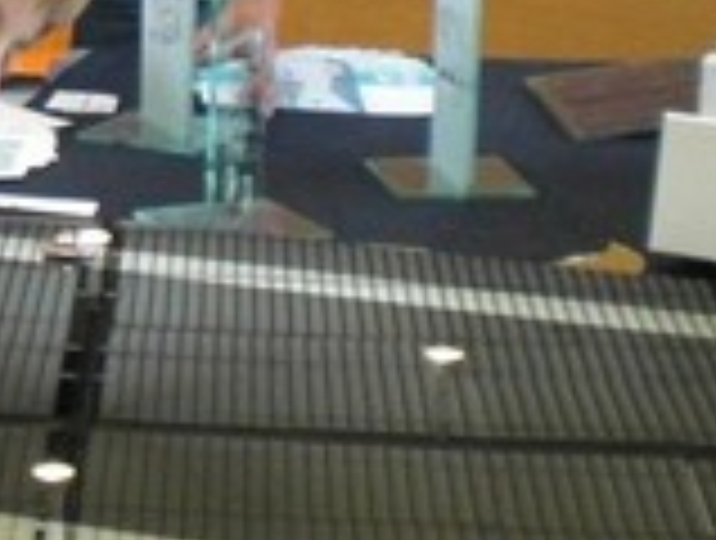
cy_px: 45
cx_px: -212
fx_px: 2965
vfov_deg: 10.4
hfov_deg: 13.3
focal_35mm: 143
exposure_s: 1/125
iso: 400
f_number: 3.1
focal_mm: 6.3
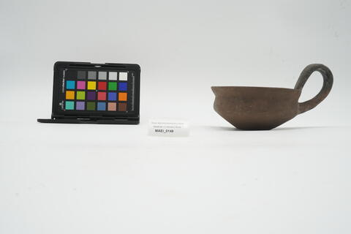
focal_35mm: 38
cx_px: 176
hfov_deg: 51.3
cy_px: 117
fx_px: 366
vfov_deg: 35.5
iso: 100
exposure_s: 1/10
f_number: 16
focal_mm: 25
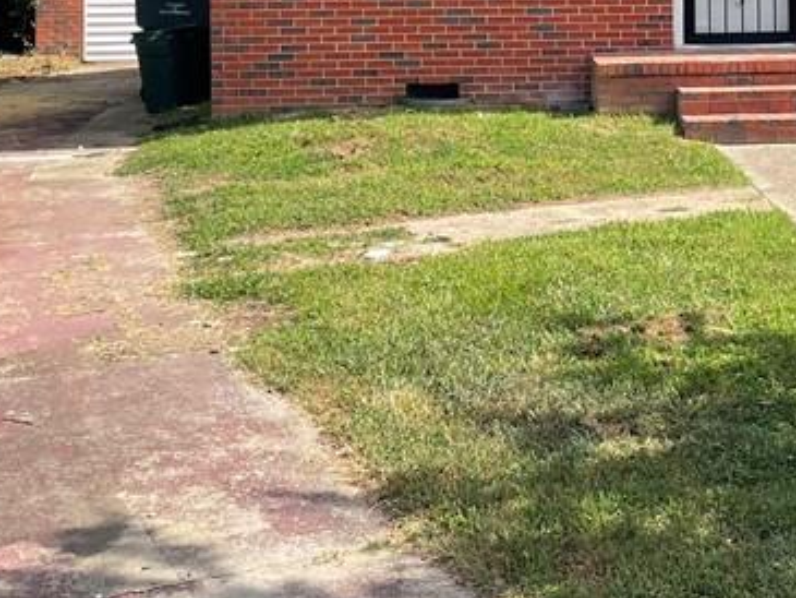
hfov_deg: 25.7
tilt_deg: -1.9
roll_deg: +1.0
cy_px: -9
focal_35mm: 73
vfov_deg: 19.6
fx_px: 1679
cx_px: 735
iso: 32
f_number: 1.6
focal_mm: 4.2
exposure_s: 1/2212
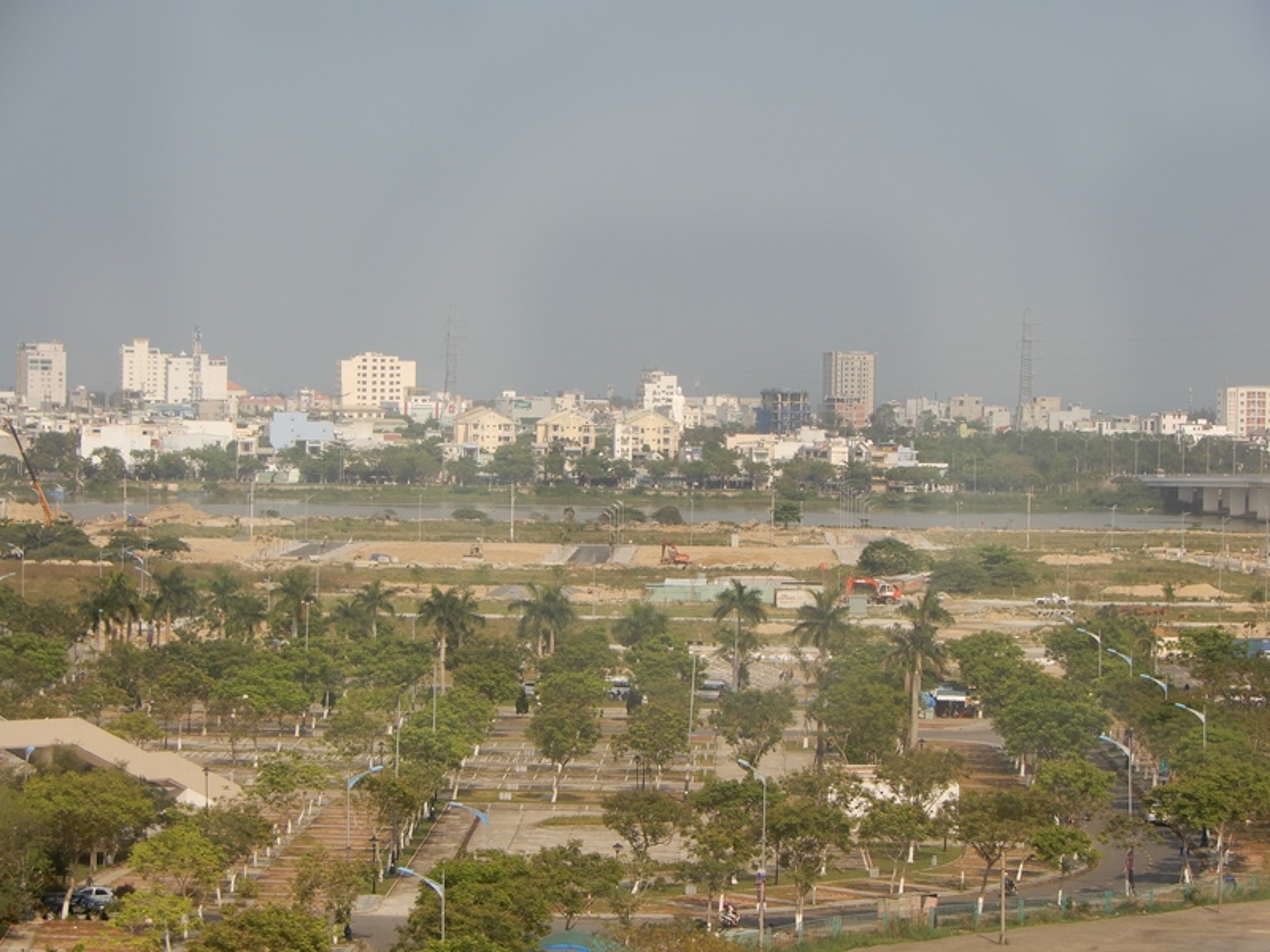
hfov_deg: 14.6
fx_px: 4953
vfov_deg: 11.0
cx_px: 635
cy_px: 476
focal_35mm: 135
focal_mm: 24.1
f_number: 5
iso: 80
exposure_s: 1/160
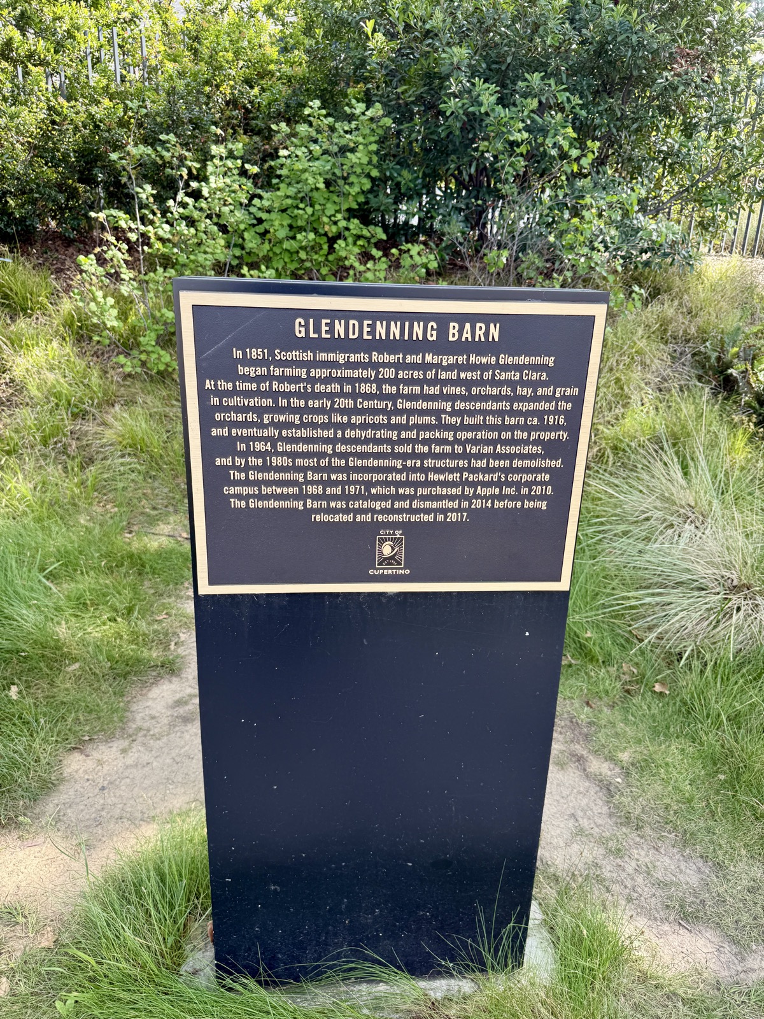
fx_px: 706
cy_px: 510
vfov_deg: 71.6
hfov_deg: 56.8
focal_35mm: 24
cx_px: 382
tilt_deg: -18.9
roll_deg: -1.7
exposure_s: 1/341
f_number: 1.78
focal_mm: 6.76
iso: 80
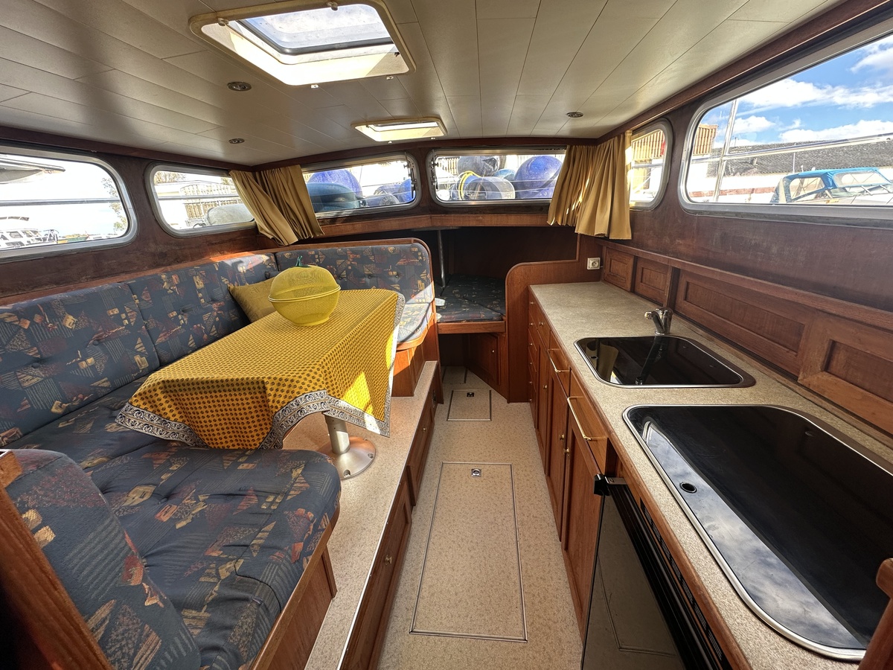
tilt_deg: -17.7
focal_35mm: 14
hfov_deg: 102.1
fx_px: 361
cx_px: 446
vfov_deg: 85.7
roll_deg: +3.2
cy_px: 335
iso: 64
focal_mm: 2.22
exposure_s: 1/99
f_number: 2.2
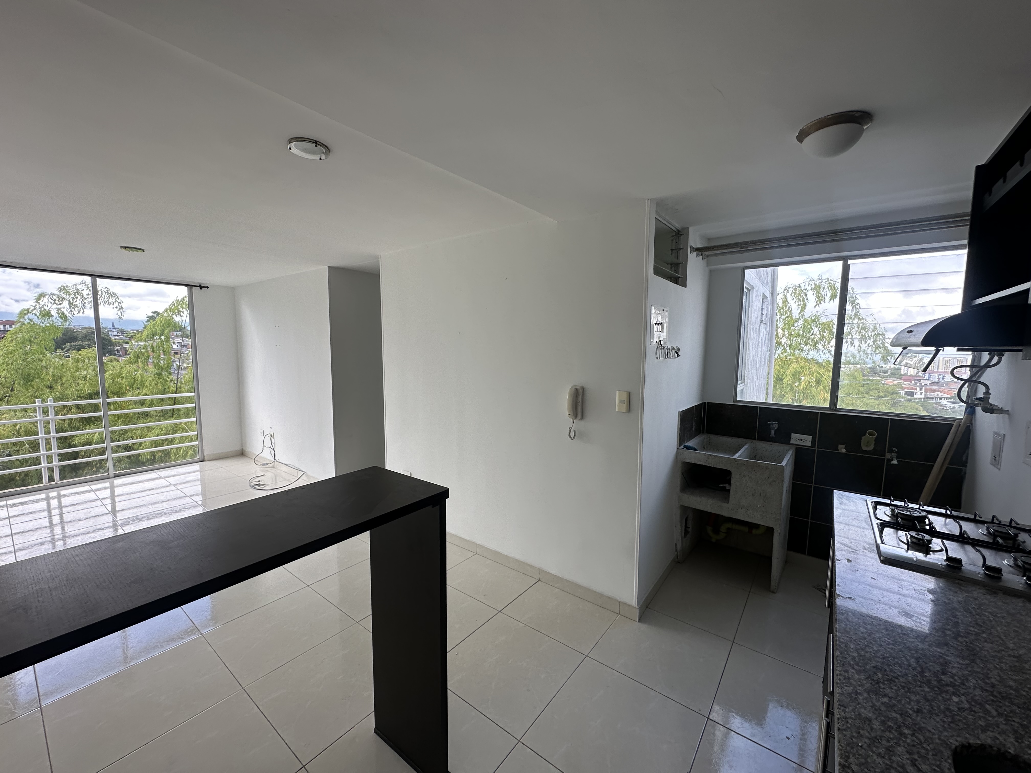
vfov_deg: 85.7
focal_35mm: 14
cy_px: 386
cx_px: 516
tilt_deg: -6.4
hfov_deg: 102.1
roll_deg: -1.1
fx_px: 417
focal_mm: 2.22
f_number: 2.2
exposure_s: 1/158
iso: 40
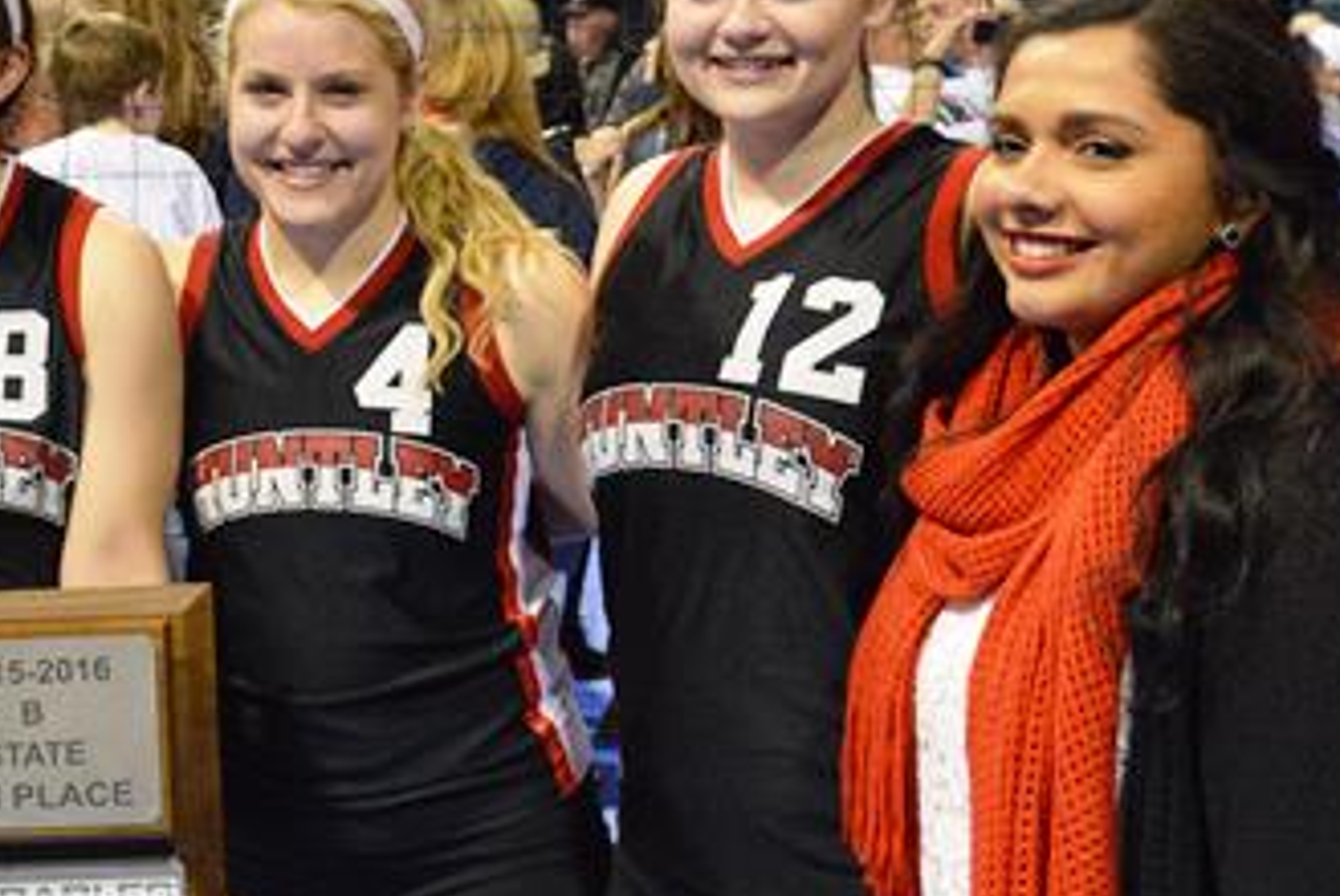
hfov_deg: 23.0
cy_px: 334
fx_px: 3167
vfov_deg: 16.1
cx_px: 33
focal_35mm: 85
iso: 6400
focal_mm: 35
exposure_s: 1/200
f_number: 7.1
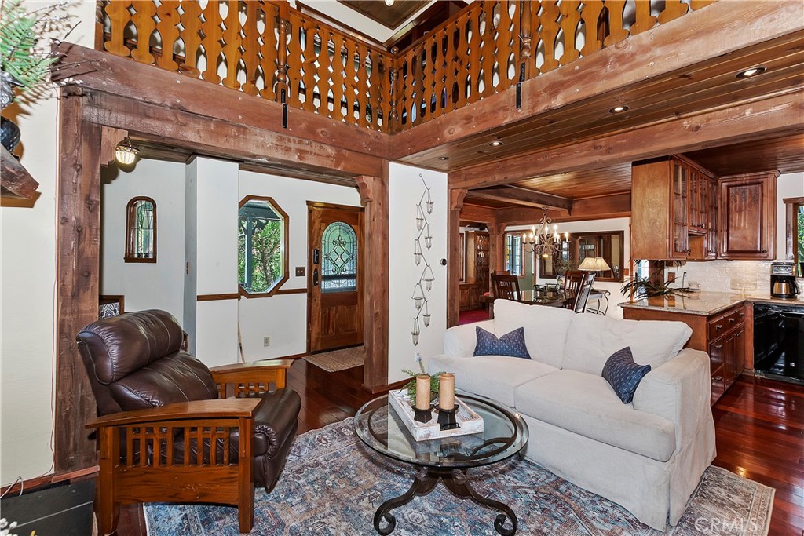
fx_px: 335
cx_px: 402
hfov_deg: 100.4
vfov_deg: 77.3
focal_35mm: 15
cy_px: 268
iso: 400
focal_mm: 10
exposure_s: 1/30
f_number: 8
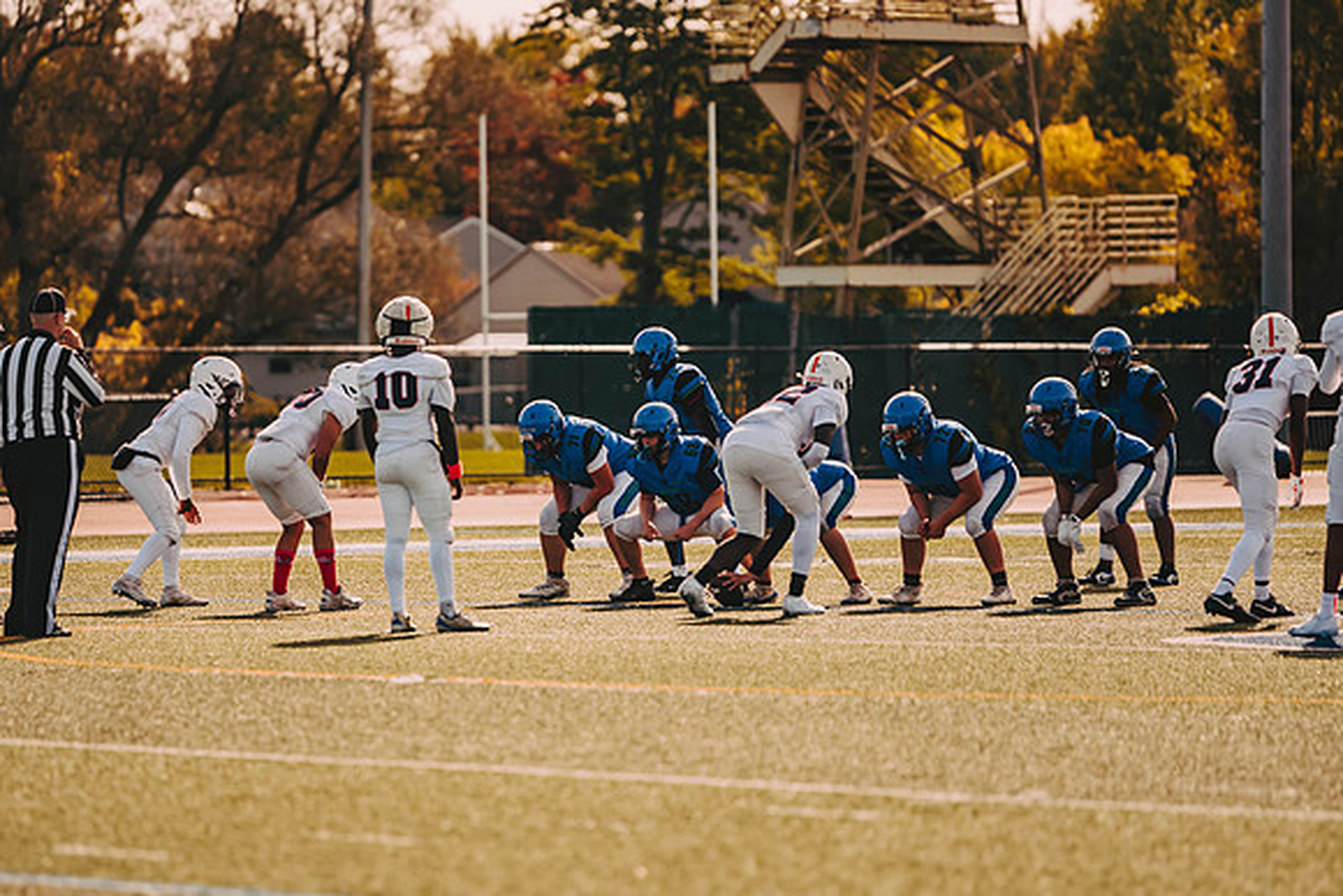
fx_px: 8575
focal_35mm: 230
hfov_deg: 9.0
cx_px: 583
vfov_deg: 6.0
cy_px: 484
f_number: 2.8
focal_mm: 200
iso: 160
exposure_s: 1/2000
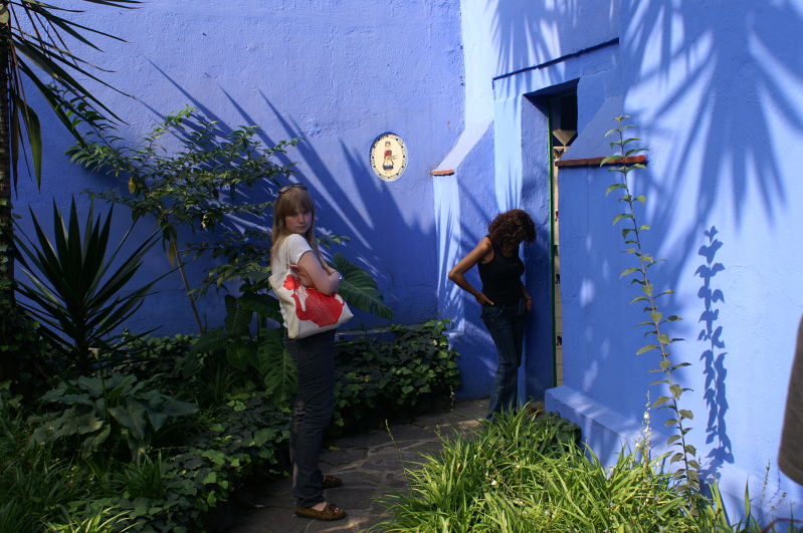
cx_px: 402
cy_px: 266
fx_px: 869
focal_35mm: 39
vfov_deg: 34.1
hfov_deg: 49.6
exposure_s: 1/160
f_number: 6.3
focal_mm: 26
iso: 100
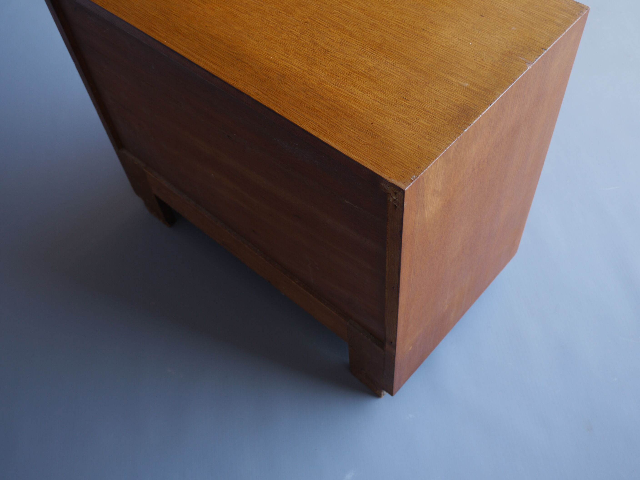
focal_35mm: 36
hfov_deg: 51.4
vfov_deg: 39.7
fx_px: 666
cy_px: 240
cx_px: 320
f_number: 4
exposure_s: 1/25
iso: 100
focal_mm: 18
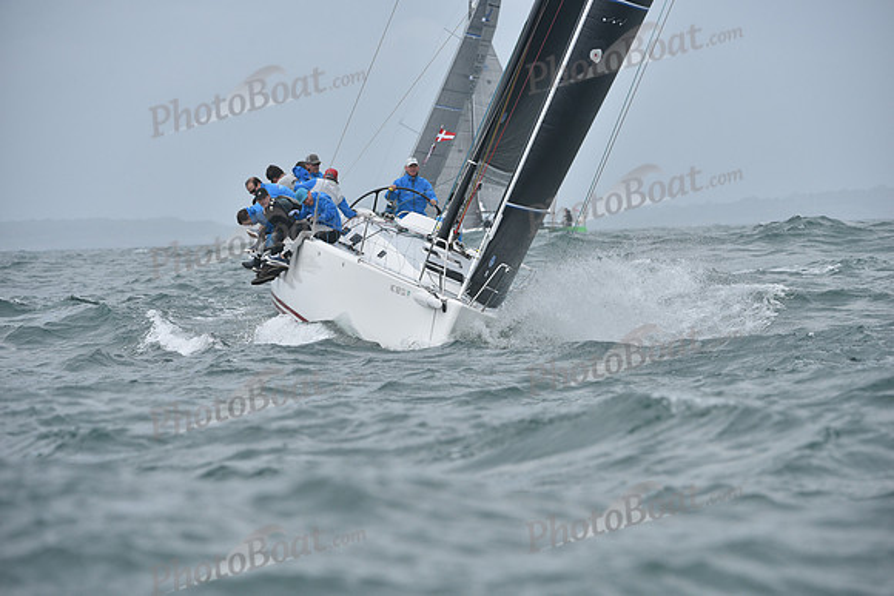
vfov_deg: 5.1
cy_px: 298
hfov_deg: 7.6
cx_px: 447
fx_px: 6706
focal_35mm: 270
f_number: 7.1
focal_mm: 270
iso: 320
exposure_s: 1/1000
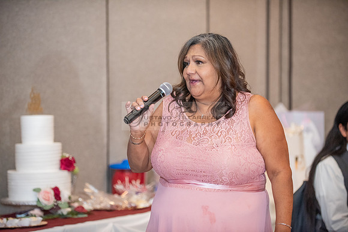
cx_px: 174
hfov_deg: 15.8
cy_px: 116
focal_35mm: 130
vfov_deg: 10.6
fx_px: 1257
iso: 3200
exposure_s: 1/250
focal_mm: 130
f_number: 2.8
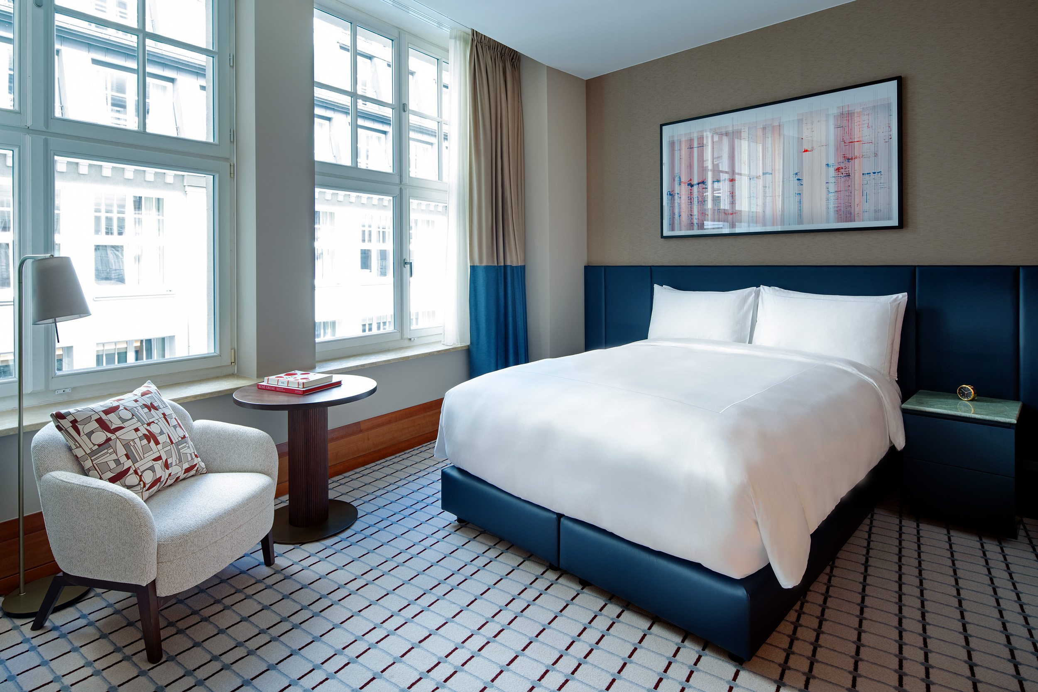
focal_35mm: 19
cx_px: 519
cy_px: 346
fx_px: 548
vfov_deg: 64.6
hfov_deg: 86.9
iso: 200
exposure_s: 1/3
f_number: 10
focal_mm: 19
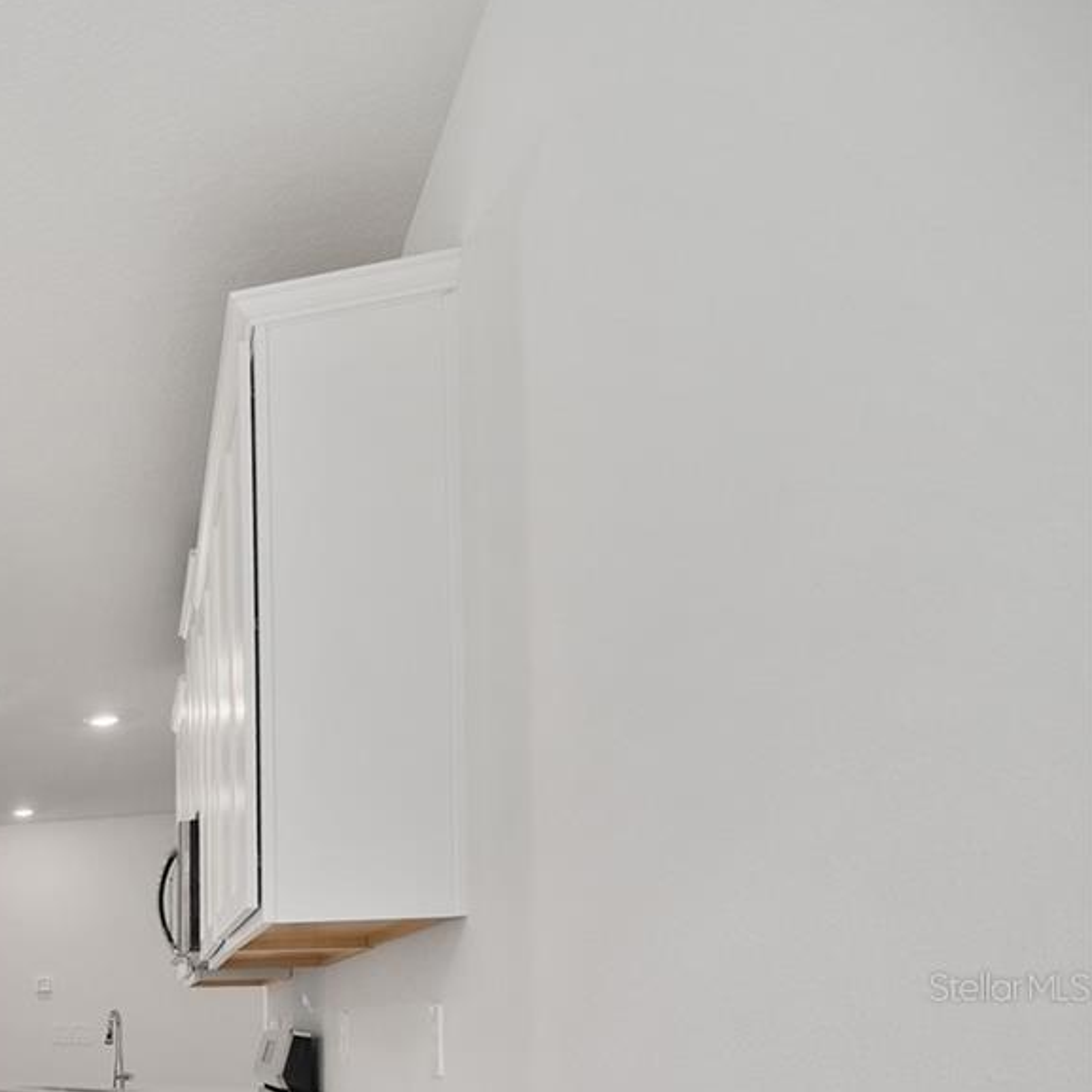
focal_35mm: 33
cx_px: -416
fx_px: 1178
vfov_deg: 45.1
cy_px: 986
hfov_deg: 32.5
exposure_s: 1/13
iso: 400
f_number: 7.1
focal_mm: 14
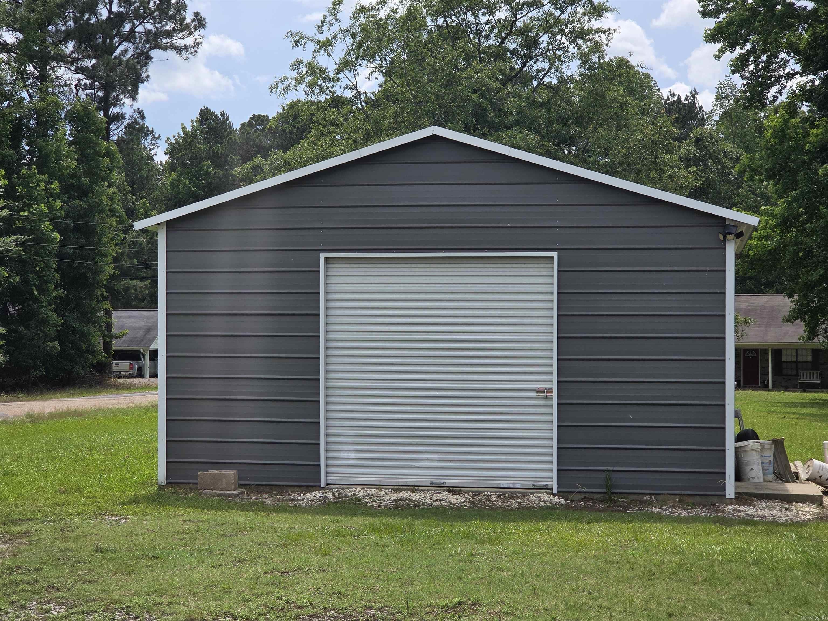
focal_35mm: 69
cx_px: 414
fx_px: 1650
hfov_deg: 28.2
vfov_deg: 21.3
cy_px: 310
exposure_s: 1/2000
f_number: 2.4
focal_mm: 7
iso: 50
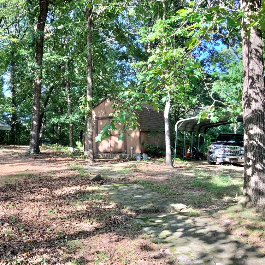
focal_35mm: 35
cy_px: 131
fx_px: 303
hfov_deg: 46.9
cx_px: 104
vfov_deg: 47.2
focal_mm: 3
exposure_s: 1/123
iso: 16
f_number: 1.8
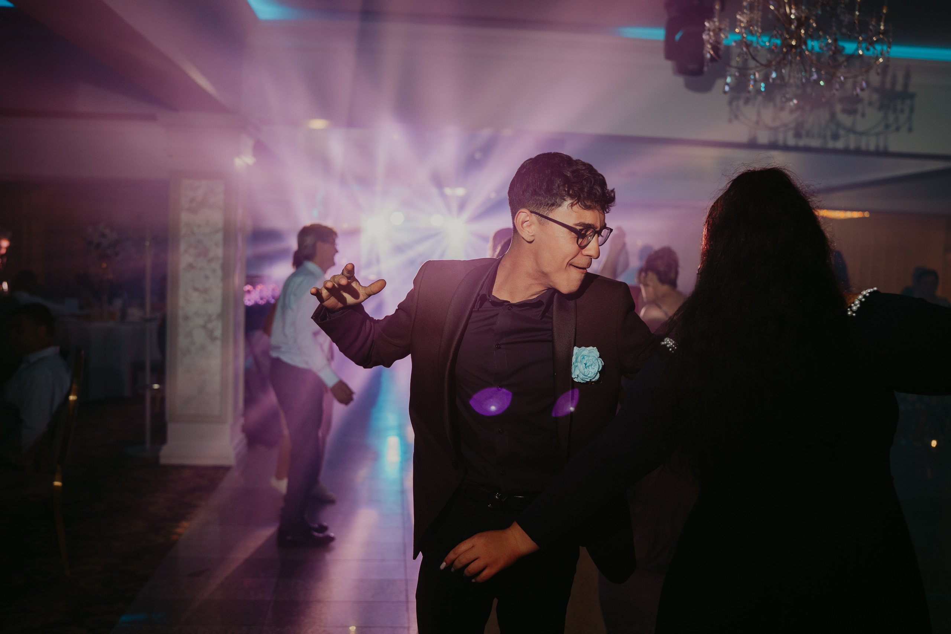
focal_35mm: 35
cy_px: 317
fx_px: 925
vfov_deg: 37.9
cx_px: 476
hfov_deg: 54.4
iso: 320
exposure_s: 1/200
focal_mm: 35
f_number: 2.5
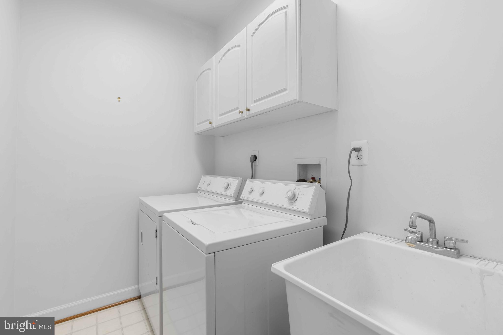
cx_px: 252
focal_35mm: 16
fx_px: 224
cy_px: 168
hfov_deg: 96.7
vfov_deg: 73.7
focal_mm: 16
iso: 160
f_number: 8
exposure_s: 1/2
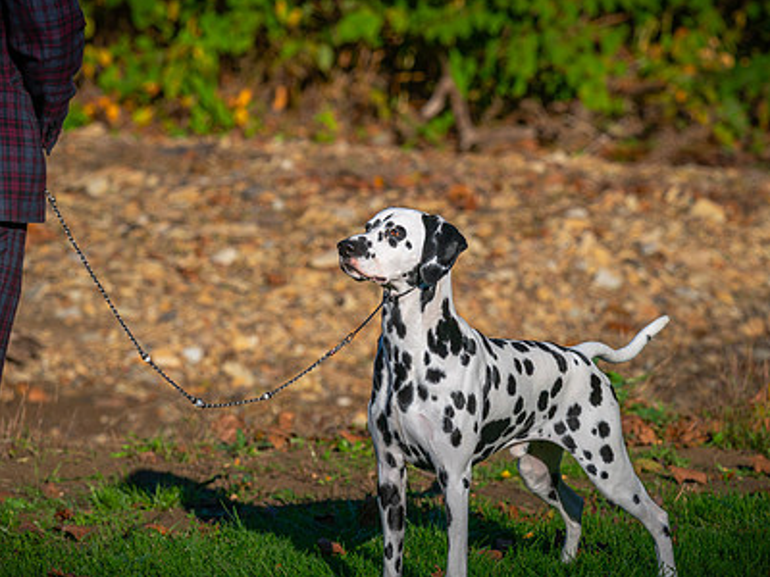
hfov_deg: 11.0
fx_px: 4004
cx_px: 387
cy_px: 301
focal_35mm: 180
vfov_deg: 8.2
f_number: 4.5
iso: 100
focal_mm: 129
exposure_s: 1/800
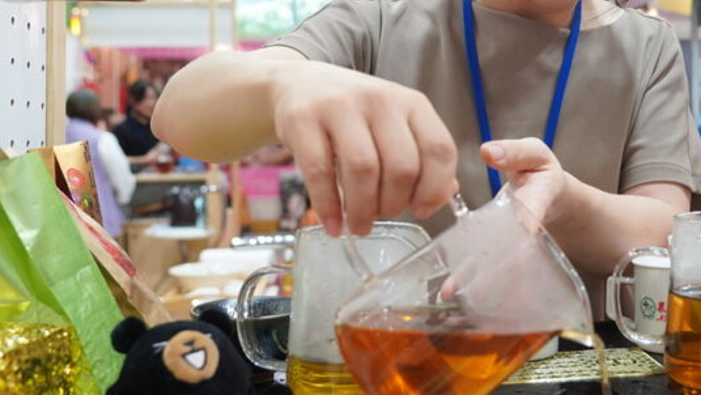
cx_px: 547
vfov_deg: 24.8
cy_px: 120
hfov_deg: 41.3
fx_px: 893
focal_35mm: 48
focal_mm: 24
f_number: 4
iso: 1250
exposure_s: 1/160
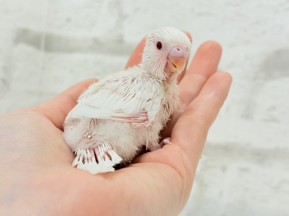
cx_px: 144
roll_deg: -5.4
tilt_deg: -3.0
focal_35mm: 52
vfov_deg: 28.0
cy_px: 108
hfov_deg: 36.8
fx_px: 434
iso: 80
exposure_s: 1/100
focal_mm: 5.96
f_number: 1.6
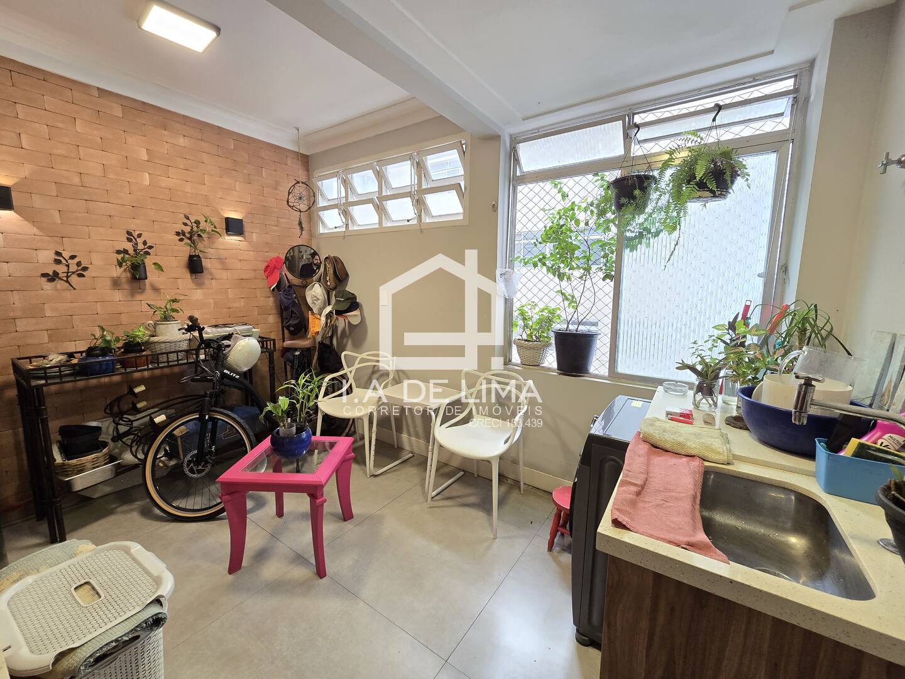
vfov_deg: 89.9
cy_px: 340
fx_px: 340
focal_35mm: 13
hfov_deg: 106.2
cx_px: 452
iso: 200
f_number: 2.2
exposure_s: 1/60
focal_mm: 2.2
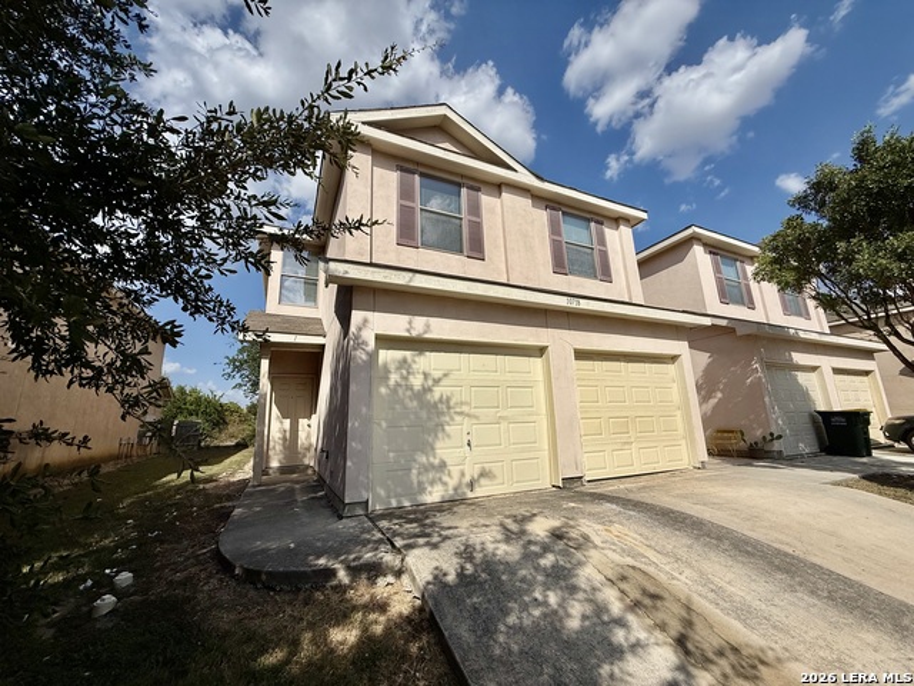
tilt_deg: +13.8
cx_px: 457
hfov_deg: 102.1
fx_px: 370
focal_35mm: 14
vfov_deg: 85.7
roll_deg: +2.0
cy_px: 343
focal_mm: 2.22
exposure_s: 1/6803
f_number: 2.2
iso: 64
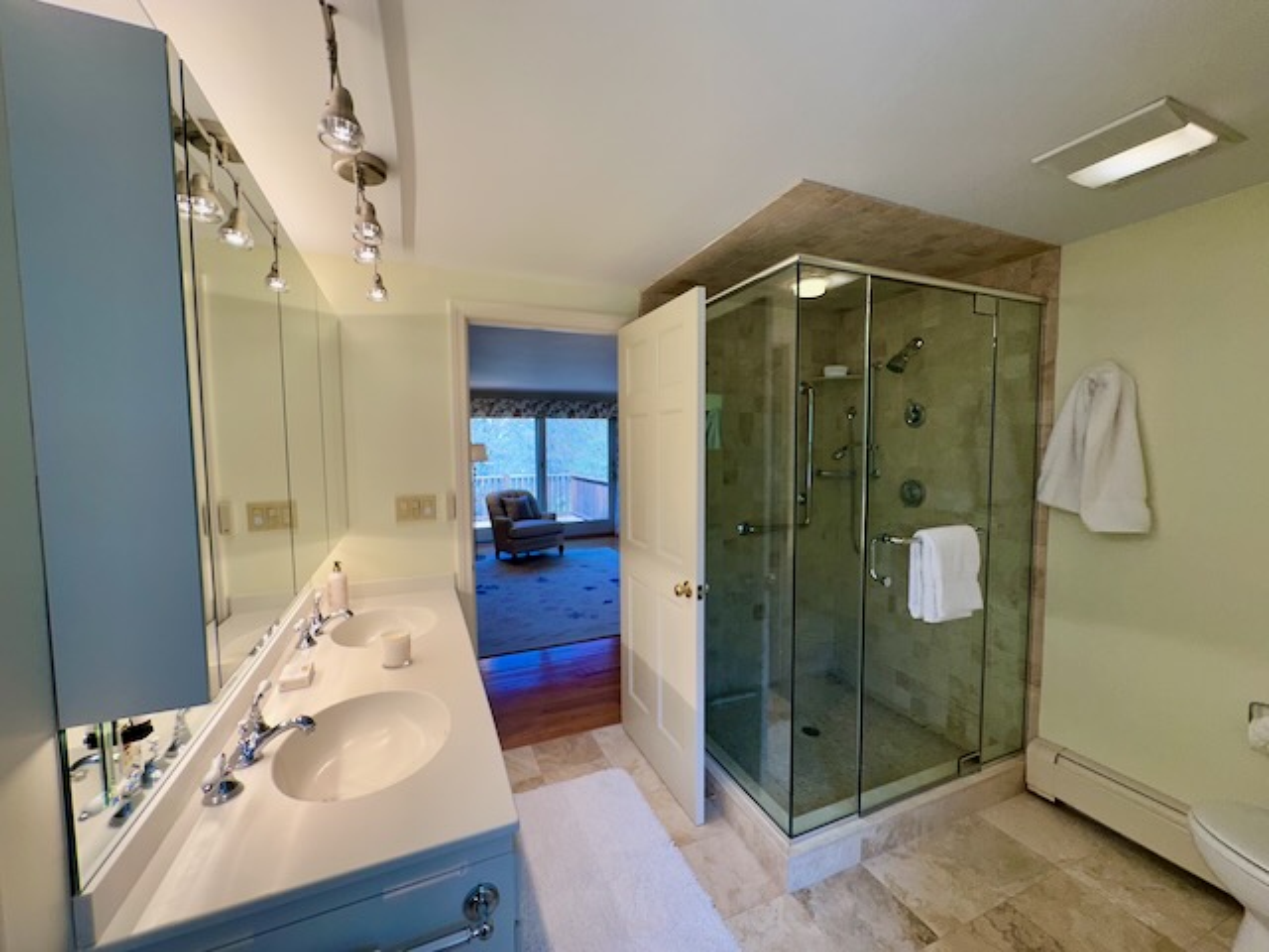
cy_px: 476
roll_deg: +0.1
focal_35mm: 14
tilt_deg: -3.5
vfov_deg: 85.7
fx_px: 513
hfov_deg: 102.1
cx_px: 634
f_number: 2.2
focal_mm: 2.22
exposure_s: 1/120
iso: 64
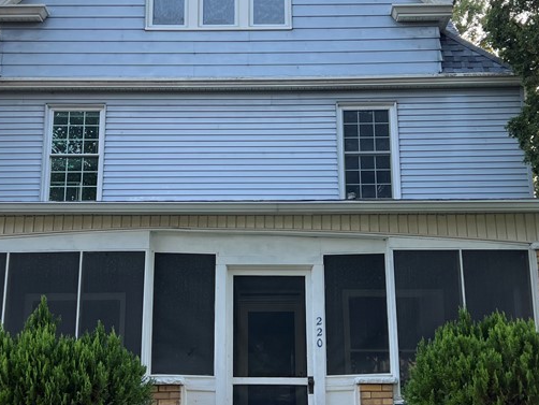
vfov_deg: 27.5
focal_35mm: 53
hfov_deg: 36.2
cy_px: 206
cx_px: 262
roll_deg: +0.5
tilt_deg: +15.0
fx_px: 826
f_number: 1.5
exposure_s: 1/171
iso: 40
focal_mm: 5.7
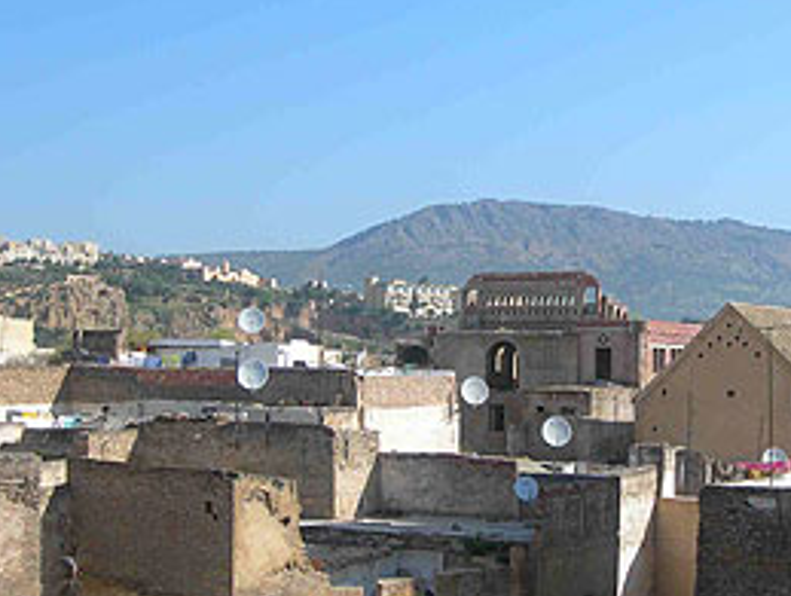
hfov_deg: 29.1
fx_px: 1510
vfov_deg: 22.3
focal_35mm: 66
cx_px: 531
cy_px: 232
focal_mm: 7.8
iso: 50
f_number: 4.8
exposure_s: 1/440
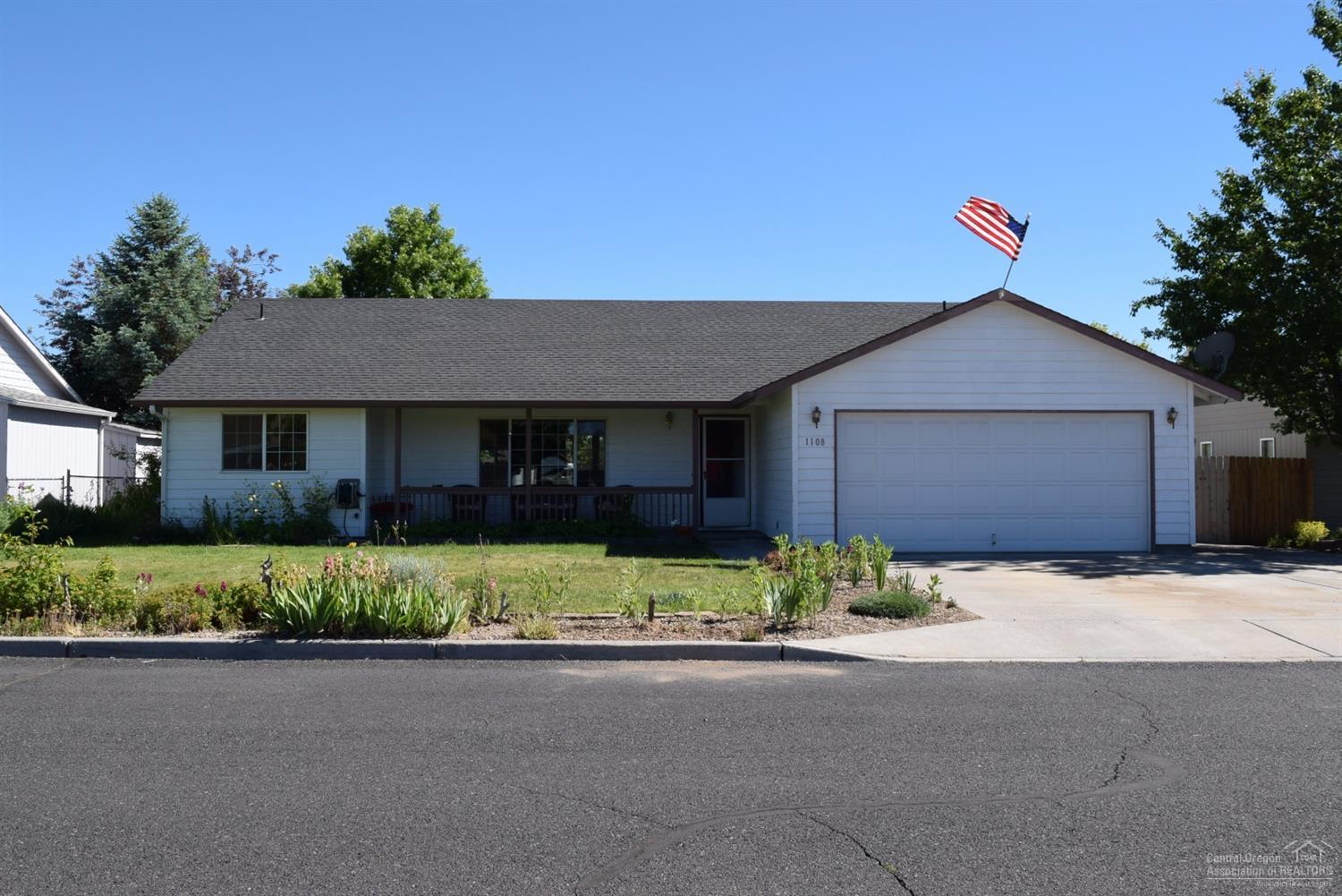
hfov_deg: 55.1
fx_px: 1286
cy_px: 448
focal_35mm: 34
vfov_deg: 38.4
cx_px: 671
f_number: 9
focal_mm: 23
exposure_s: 1/320
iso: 200
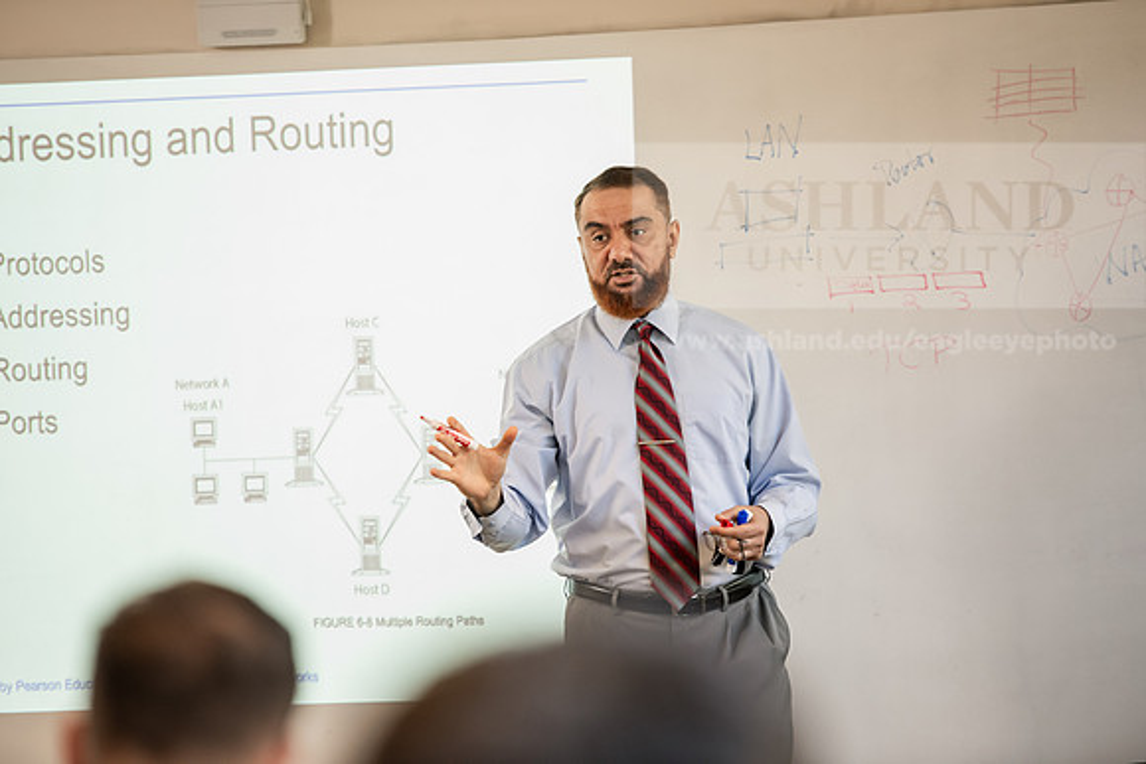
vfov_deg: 8.3
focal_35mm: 165
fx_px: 5253
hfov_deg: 12.4
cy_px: 382
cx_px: 573
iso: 1250
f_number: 3.2
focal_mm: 165
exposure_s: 1/200
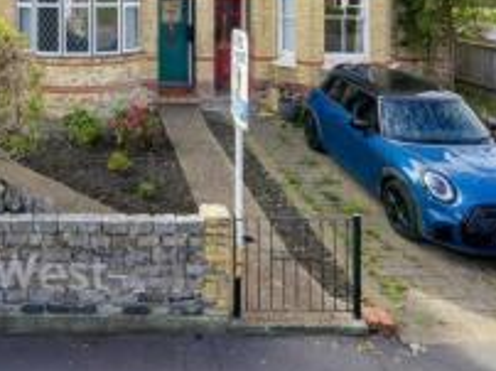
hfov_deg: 49.5
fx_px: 503
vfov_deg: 36.6
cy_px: 6
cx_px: 102
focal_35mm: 35
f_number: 10
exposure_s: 1/80
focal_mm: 15.5
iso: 100
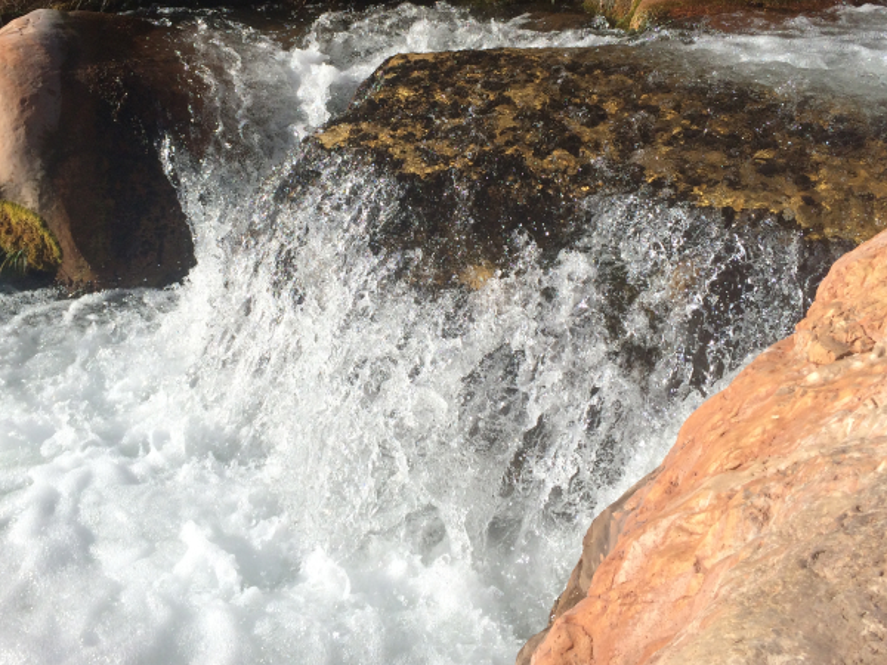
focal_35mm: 40
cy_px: 241
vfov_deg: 35.7
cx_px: 390
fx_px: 1025
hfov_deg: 46.7
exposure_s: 1/2740
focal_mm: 4.12
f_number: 2.2
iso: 40
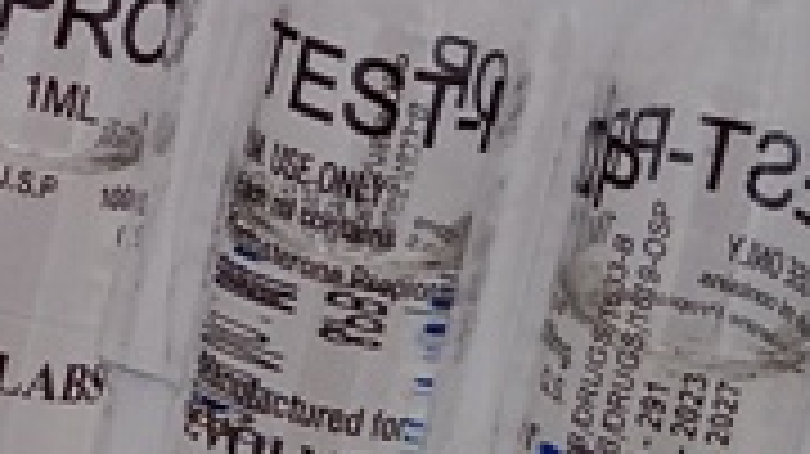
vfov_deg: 5.8
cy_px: -454
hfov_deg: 10.1
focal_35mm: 203
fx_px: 4357
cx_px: -572
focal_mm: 3.43
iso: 100
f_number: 2.2
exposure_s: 1/210
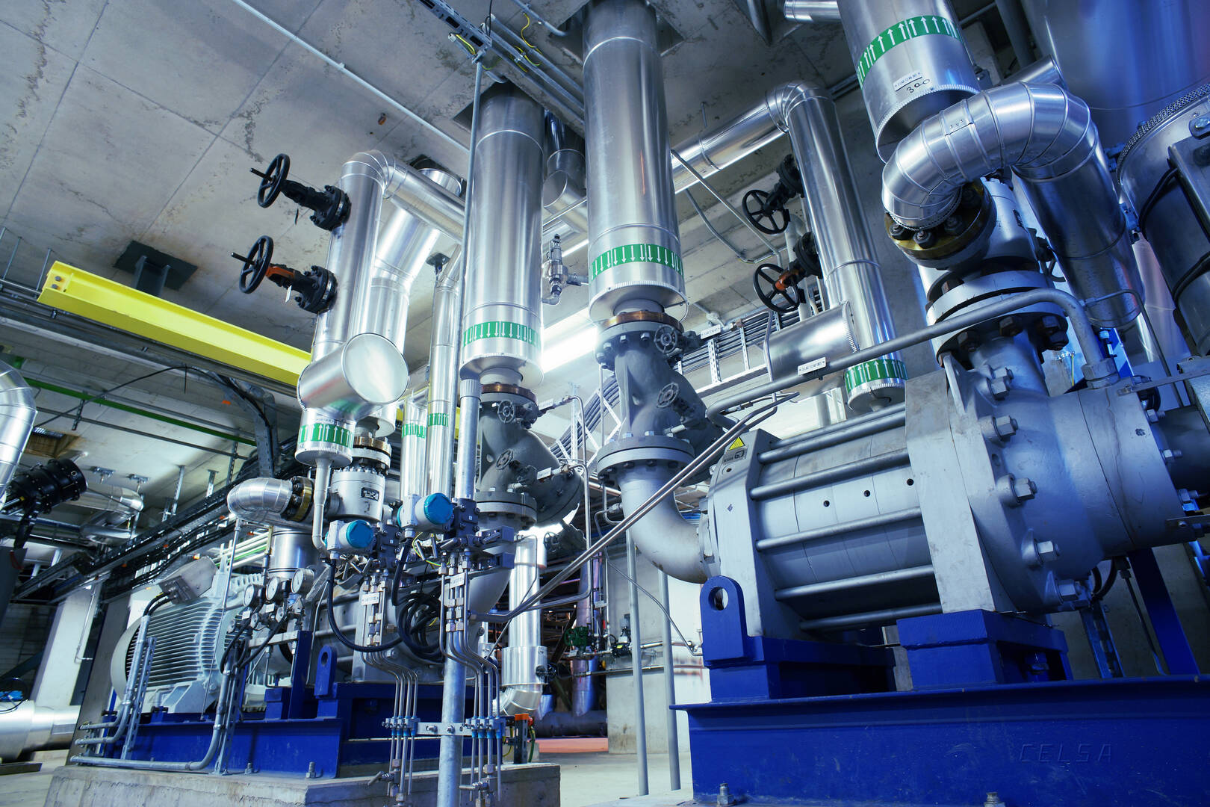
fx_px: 672
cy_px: 404
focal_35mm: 20
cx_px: 605
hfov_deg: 84.0
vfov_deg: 61.9
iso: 100
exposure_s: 1.3
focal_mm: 20
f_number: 9
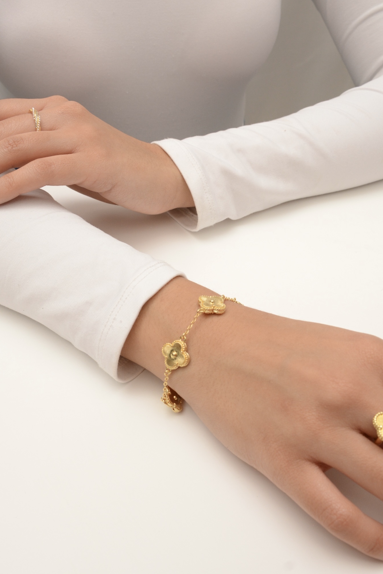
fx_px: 606
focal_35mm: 38
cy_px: 316
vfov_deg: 50.6
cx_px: 190
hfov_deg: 35.1
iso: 640
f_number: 9
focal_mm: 22
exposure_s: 1/320
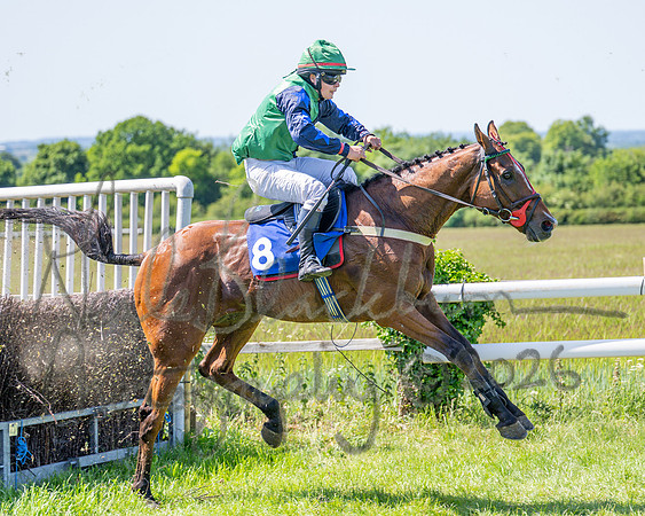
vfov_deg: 11.6
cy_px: 258
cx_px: 322
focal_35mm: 133
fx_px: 2537
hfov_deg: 14.5
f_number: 2.8
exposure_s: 1/1600
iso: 200
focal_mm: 79
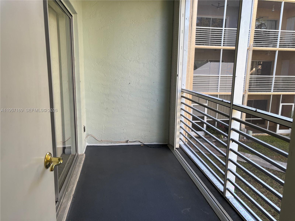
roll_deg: -1.3
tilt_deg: -10.1
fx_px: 222
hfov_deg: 67.3
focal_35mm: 26
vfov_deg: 53.1
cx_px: 148
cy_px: 110
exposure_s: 1/120
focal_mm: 5.96
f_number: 1.6
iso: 80
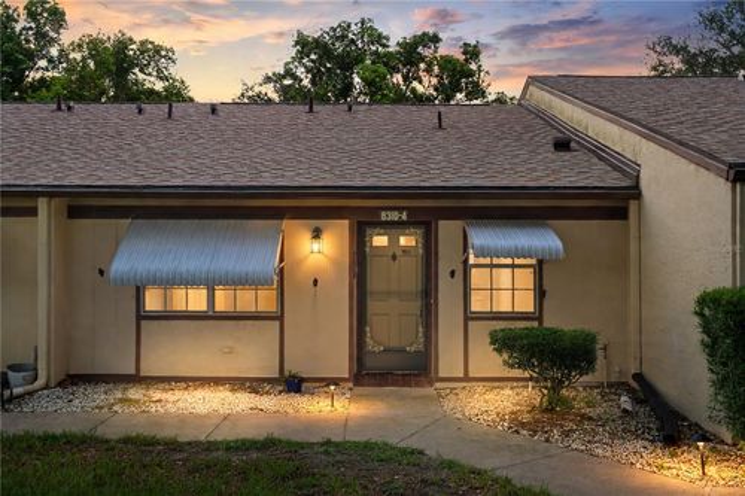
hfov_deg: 54.5
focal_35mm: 35
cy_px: 248
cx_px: 372
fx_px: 724
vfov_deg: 37.8
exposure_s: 1/200
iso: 320
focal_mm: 35
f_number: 8
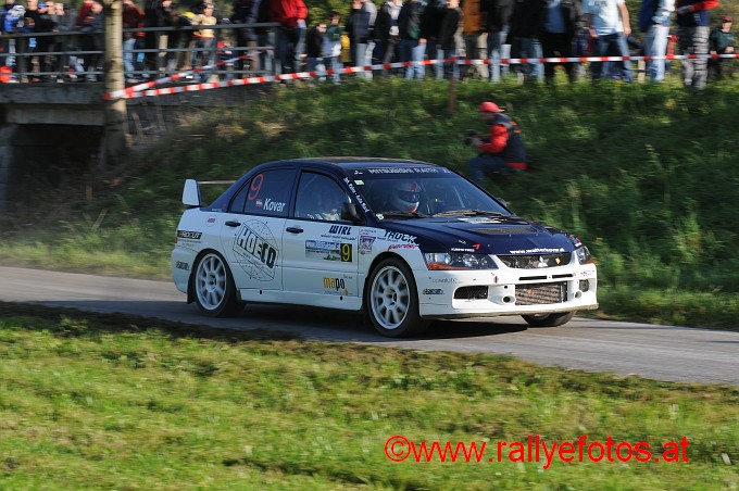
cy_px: 246
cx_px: 370
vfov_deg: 13.0
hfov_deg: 19.5
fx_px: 2153
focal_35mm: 105
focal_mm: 70
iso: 200
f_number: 9
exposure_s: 1/200
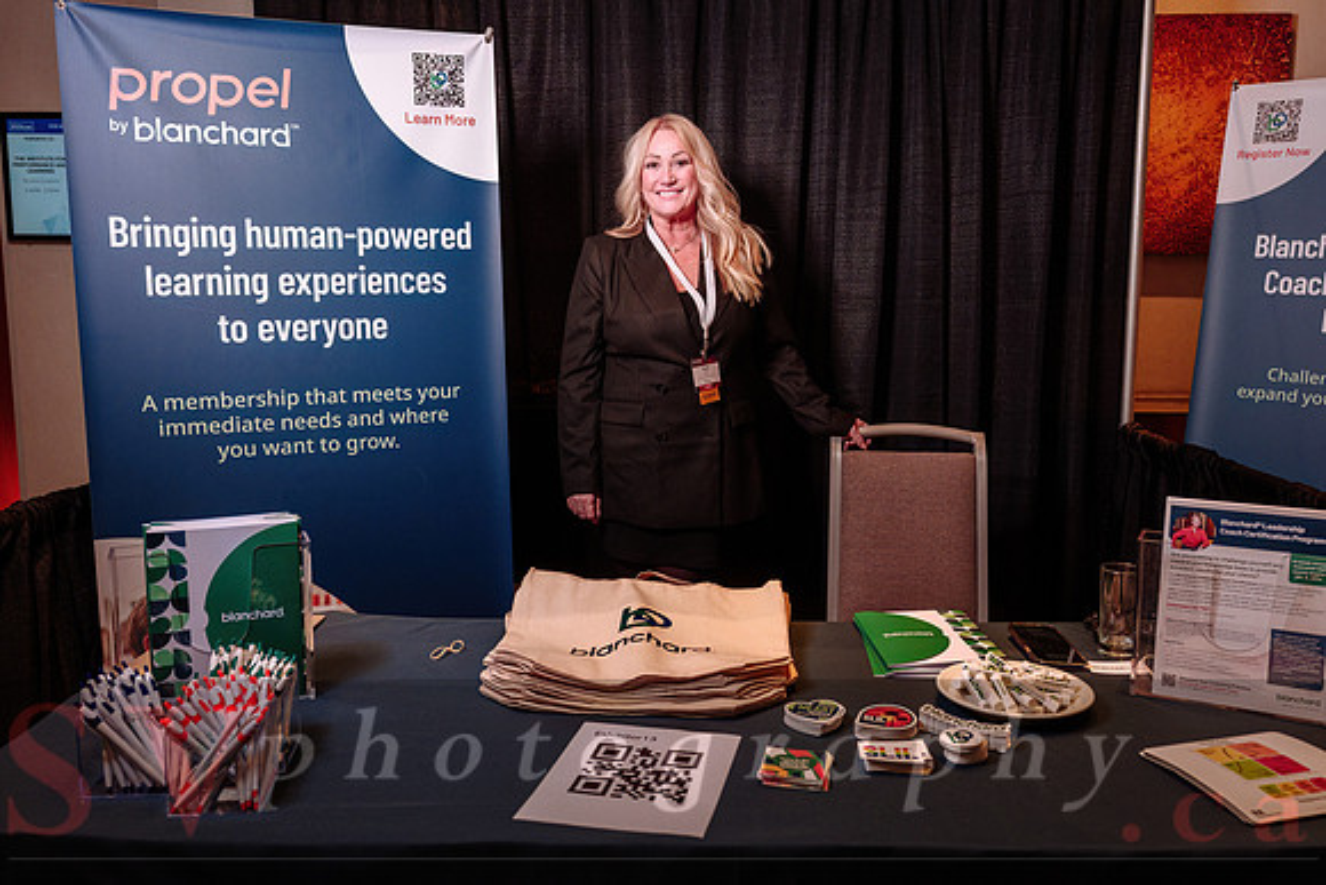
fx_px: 1105
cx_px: 663
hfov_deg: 61.9
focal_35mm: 30
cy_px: 442
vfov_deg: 43.6
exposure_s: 1/100
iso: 1000
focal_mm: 30
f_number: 4.5
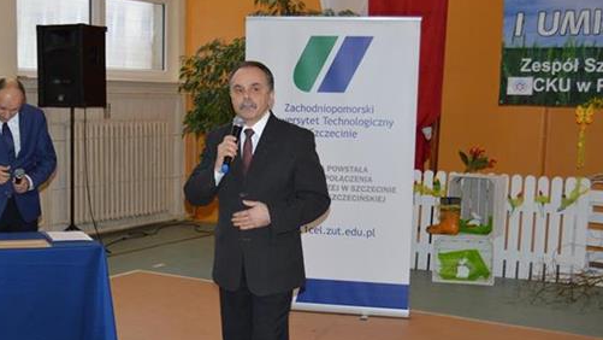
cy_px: 229
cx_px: 225
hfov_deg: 36.4
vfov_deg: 21.0
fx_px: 912
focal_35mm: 57
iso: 450
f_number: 4
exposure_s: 1/60
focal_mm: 28
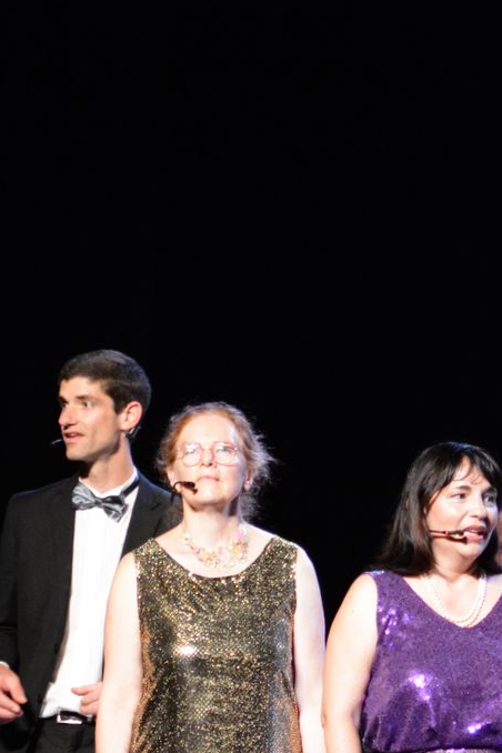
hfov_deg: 5.5
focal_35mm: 251
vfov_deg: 8.2
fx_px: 5250
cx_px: 46
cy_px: 498
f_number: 4
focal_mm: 70
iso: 3200
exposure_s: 1/40
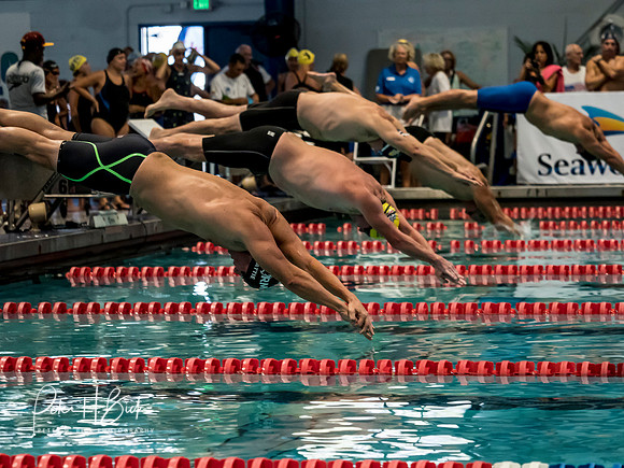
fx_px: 2416
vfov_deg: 11.1
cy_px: 234
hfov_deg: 14.7
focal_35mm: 134
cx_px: 312
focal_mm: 67
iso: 3200
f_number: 2.8
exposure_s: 1/1000
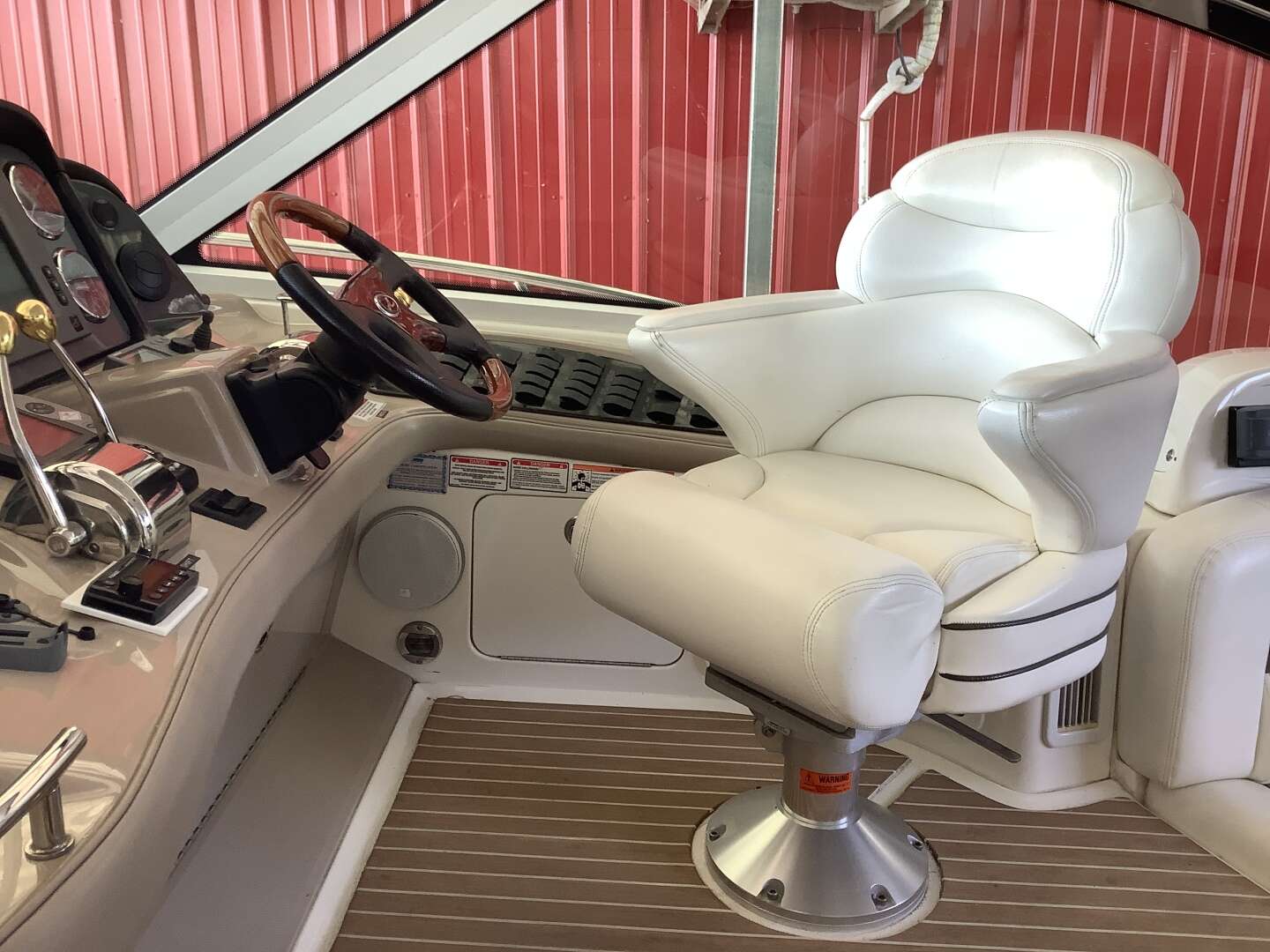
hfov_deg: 58.4
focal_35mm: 31
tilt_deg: -15.7
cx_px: 635
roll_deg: +0.1
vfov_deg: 45.4
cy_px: 476
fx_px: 1137
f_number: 2.4
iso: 64
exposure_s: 1/60
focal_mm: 3.3
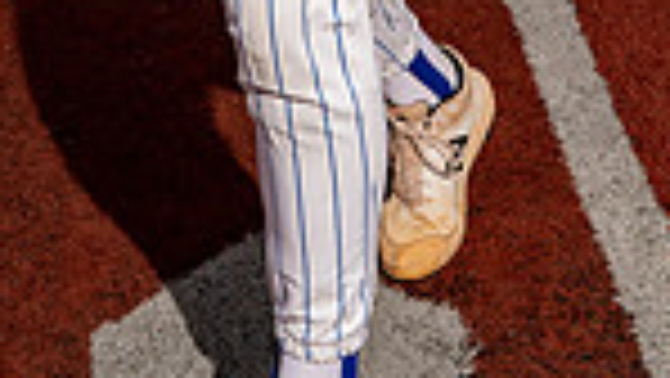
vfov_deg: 9.6
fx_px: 1973
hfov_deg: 19.3
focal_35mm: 111
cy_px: -558
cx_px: 297
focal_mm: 35
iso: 500
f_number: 5
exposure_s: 1/250
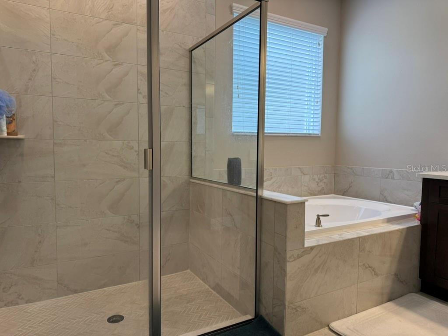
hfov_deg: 71.6
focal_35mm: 24
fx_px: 311
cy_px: 168
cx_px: 224
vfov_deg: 56.8
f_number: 1.78
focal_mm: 6.76
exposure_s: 1/161
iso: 100
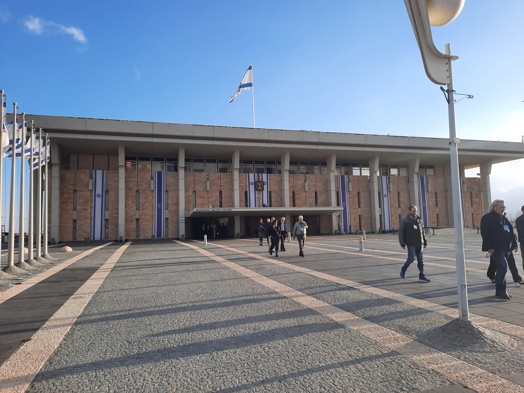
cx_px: 262
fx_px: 378
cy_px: 196
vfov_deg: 54.9
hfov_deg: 69.4
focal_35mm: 25
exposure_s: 1/605
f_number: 2
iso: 32
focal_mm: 4.6
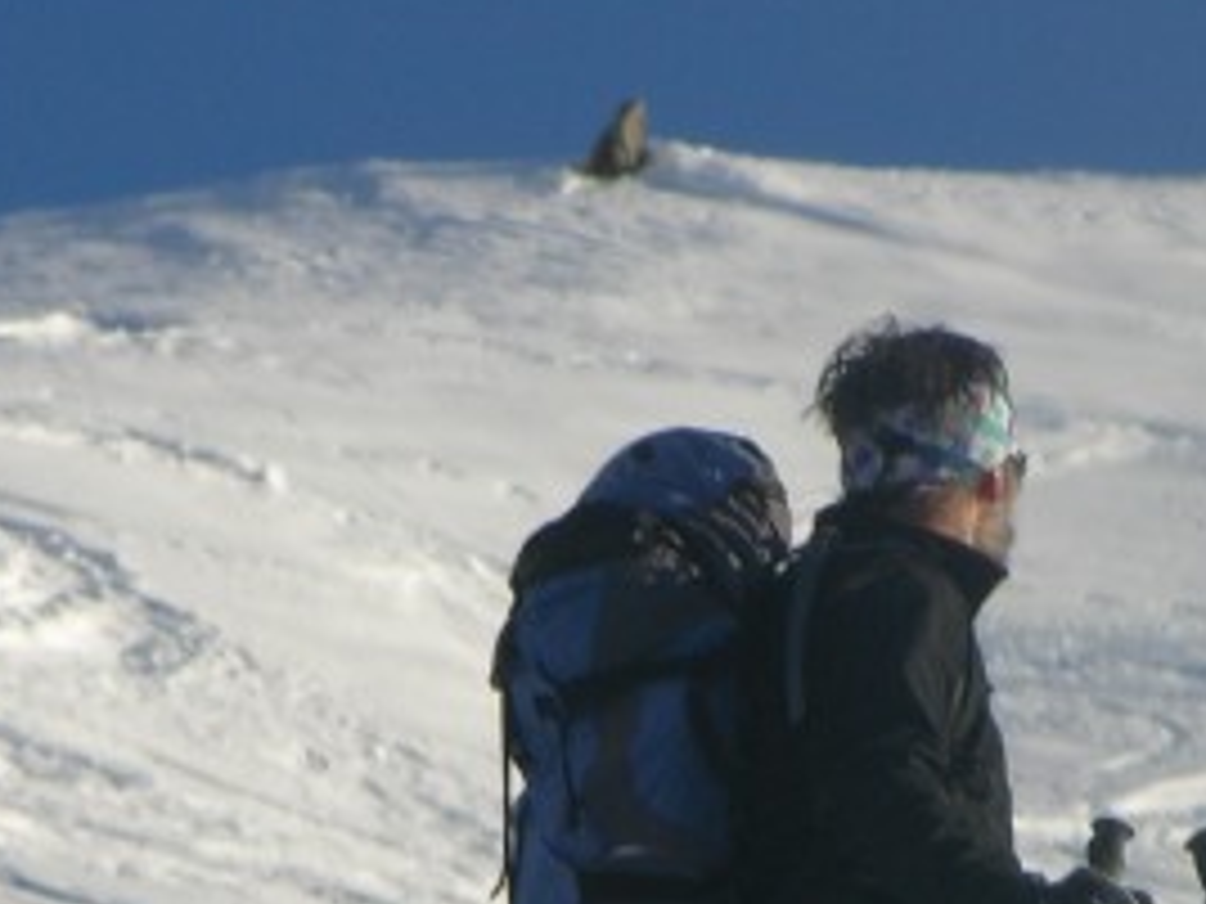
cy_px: 1165
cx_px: 801
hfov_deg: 1.9
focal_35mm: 1071
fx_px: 37313
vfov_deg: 1.4
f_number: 5.9
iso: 50
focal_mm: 71.2
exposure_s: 1/305
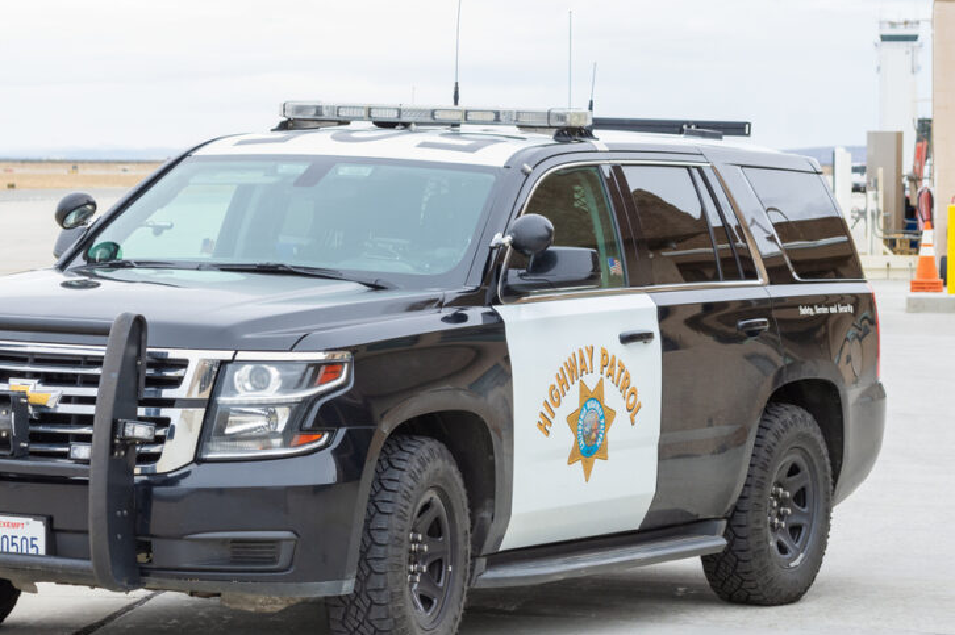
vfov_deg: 8.7
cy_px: 361
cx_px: 325
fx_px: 4188
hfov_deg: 13.0
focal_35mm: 158
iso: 160
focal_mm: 75
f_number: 7.1
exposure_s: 1/80
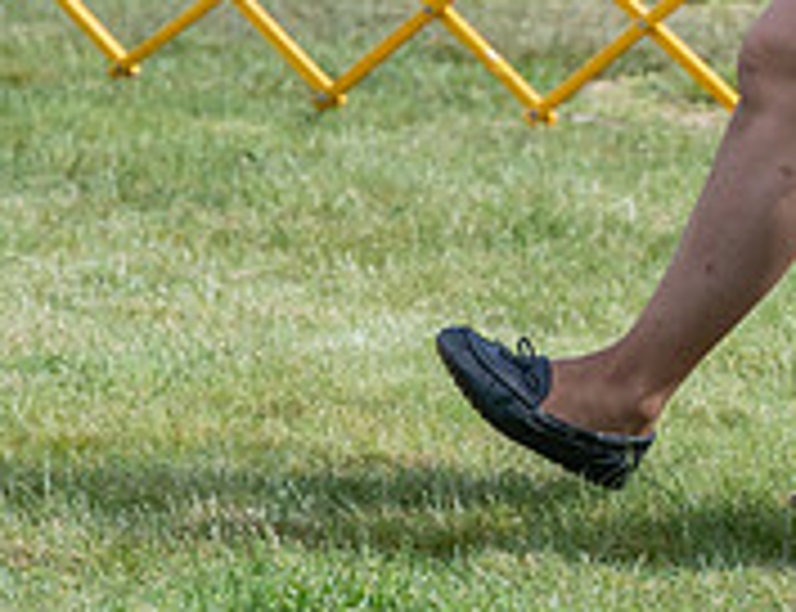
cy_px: -200
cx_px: 1144
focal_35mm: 681
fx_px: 15799
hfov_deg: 2.9
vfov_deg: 2.2
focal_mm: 161
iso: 200
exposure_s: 1/1250
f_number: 5.6
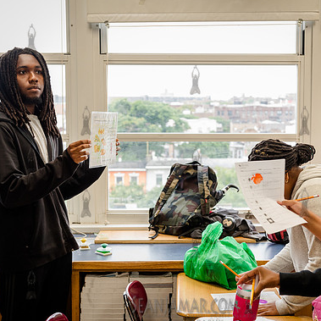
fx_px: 588
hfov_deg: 30.5
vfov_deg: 30.6
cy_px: 161
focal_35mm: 56
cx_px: 191
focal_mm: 42
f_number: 3.5
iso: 1250
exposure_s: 1/160
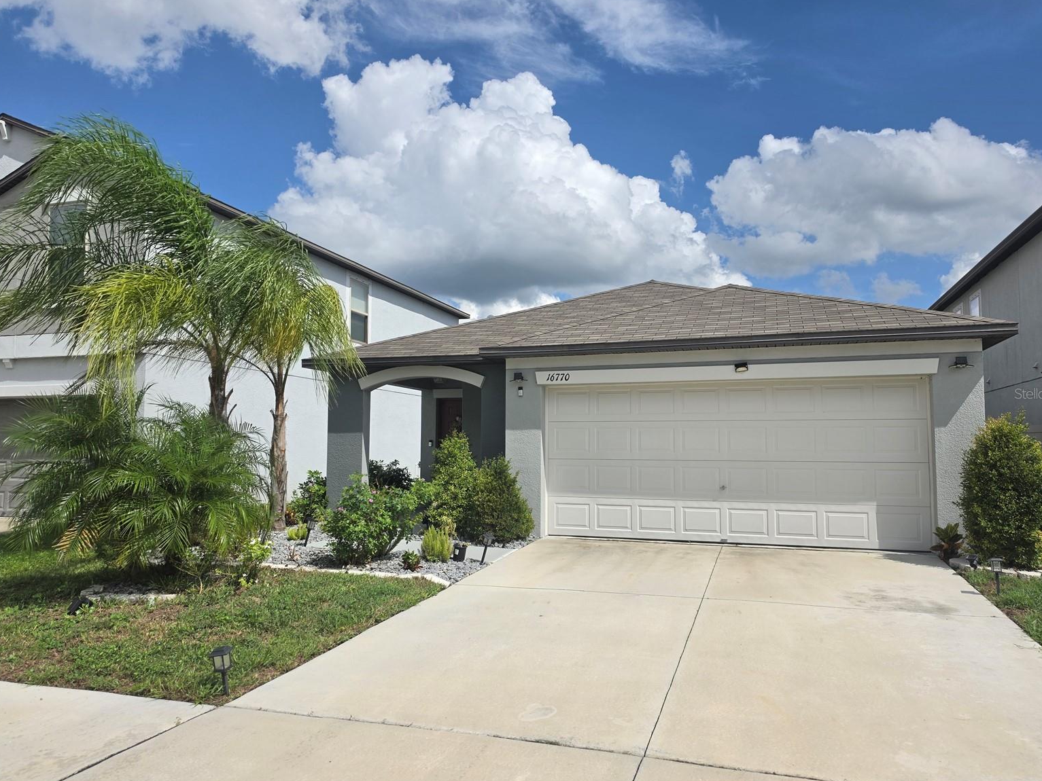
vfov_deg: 56.8
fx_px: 722
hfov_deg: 71.6
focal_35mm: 24
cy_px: 393
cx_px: 535
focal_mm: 6.5
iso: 40
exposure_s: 1/7939
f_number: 1.4
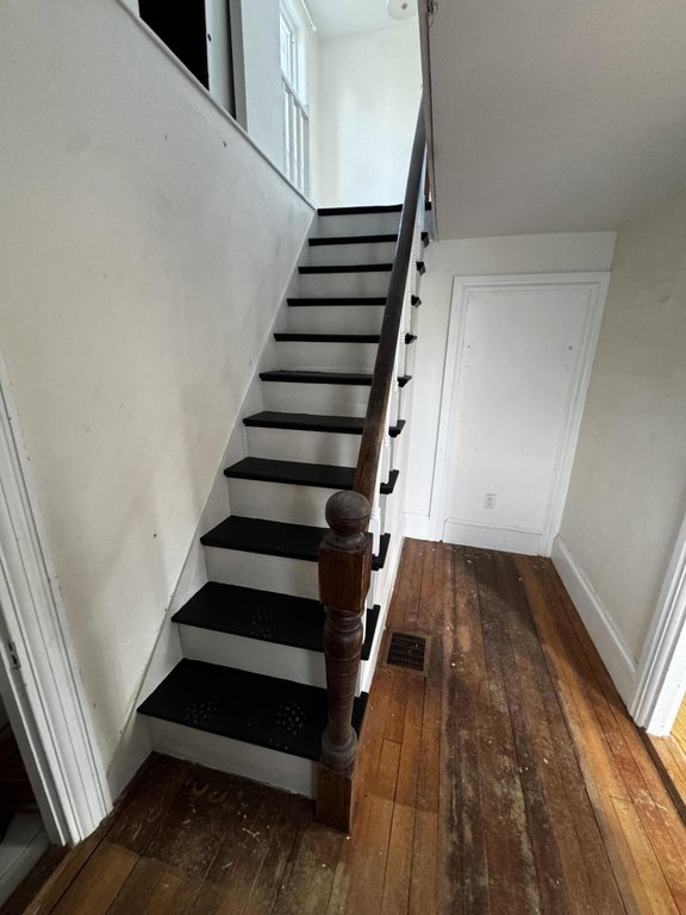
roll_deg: +0.4
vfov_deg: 102.1
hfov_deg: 85.7
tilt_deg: -15.7
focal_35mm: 14
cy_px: 458
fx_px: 370
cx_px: 343
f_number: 2.2
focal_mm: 2.22
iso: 500
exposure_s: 1/60
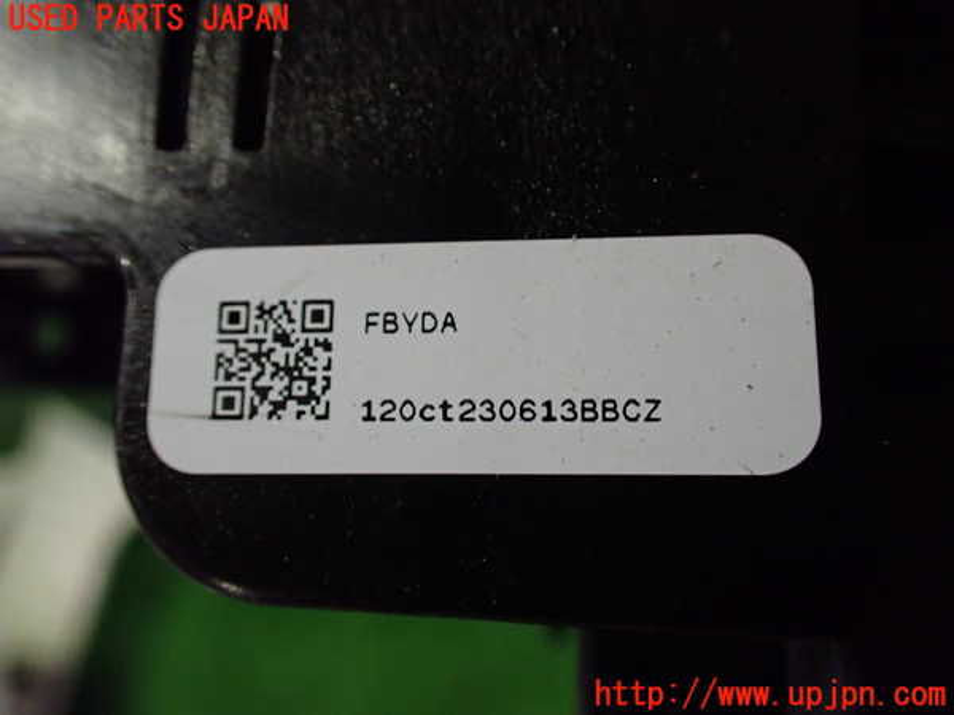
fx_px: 827
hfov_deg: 60.0
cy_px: 358
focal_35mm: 30
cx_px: 477
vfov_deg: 46.8
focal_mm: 5.4
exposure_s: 1/50
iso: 800
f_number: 2.3
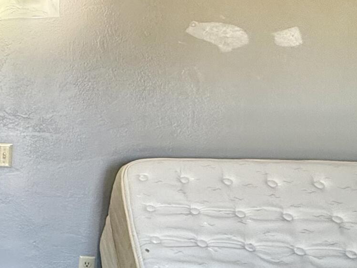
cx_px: -241
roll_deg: -0.4
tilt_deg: -5.5
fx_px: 578
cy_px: 153
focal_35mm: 56
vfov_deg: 26.1
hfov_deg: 23.3
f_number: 2.2
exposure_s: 1/120
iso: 250
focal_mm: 2.22
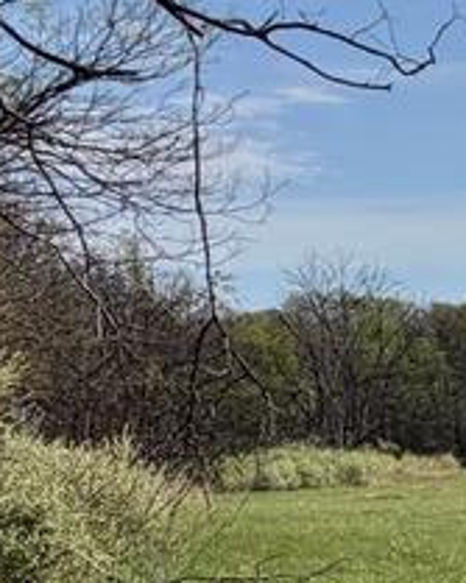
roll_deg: +2.7
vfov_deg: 19.8
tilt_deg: -2.0
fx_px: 1622
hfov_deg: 11.9
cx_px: 1236
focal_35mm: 94
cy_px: 566
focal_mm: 2.22
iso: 20
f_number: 2.2
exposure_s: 1/1431
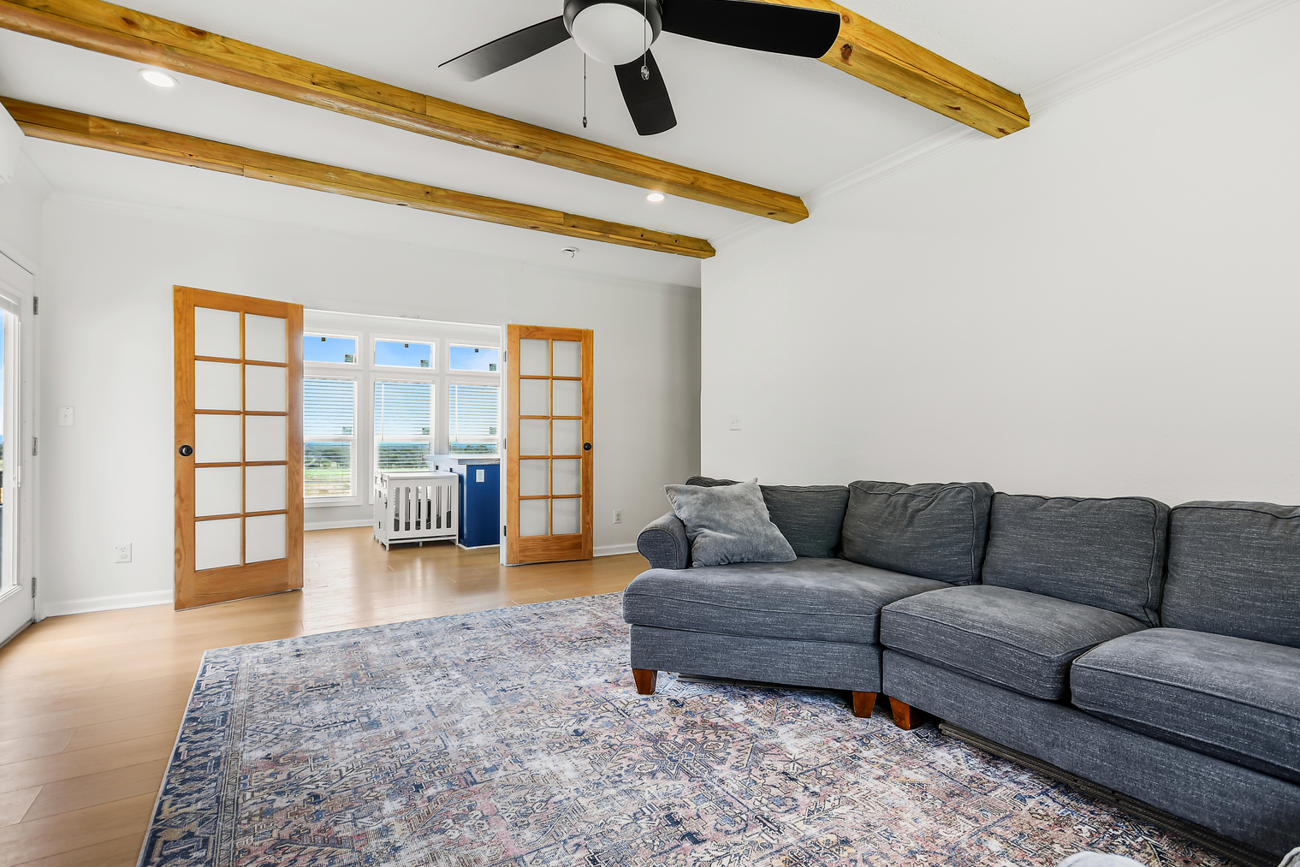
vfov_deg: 73.7
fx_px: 578
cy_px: 449
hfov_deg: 96.7
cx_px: 632
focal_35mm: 16
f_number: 5
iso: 125
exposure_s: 1/4
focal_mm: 10
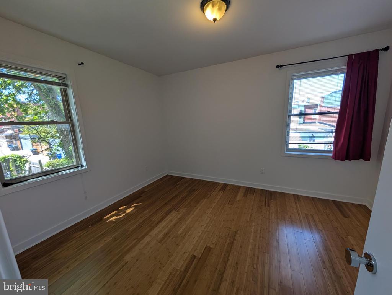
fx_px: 136
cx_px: 196
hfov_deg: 110.5
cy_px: 148
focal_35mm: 12
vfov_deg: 94.6
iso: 41
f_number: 1.7
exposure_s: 1/163
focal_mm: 2.02
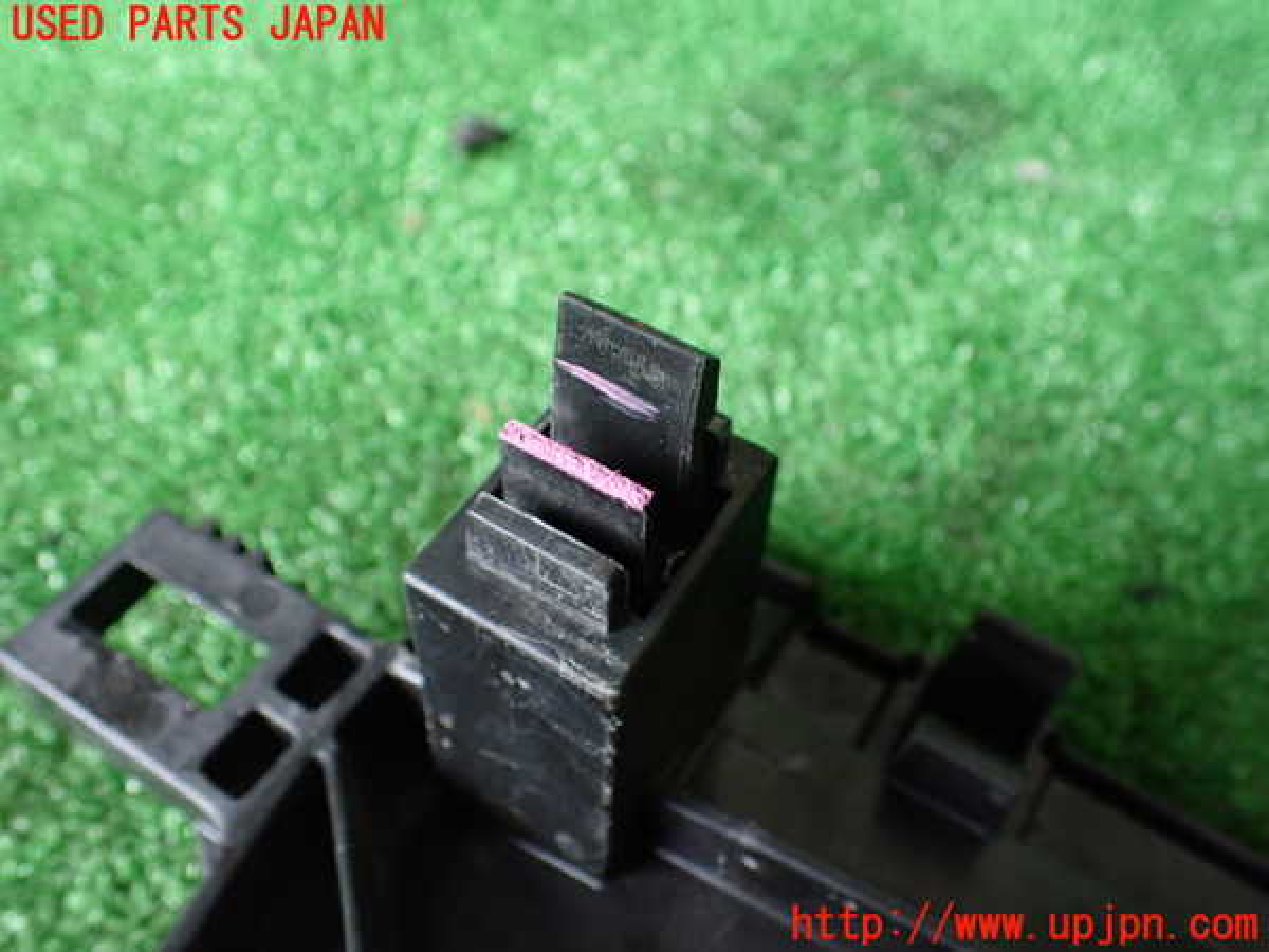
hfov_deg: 60.0
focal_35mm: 30
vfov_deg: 46.8
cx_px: 634
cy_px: 476
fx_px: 1100
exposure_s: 1/125
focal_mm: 5.4
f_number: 2.3
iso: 800
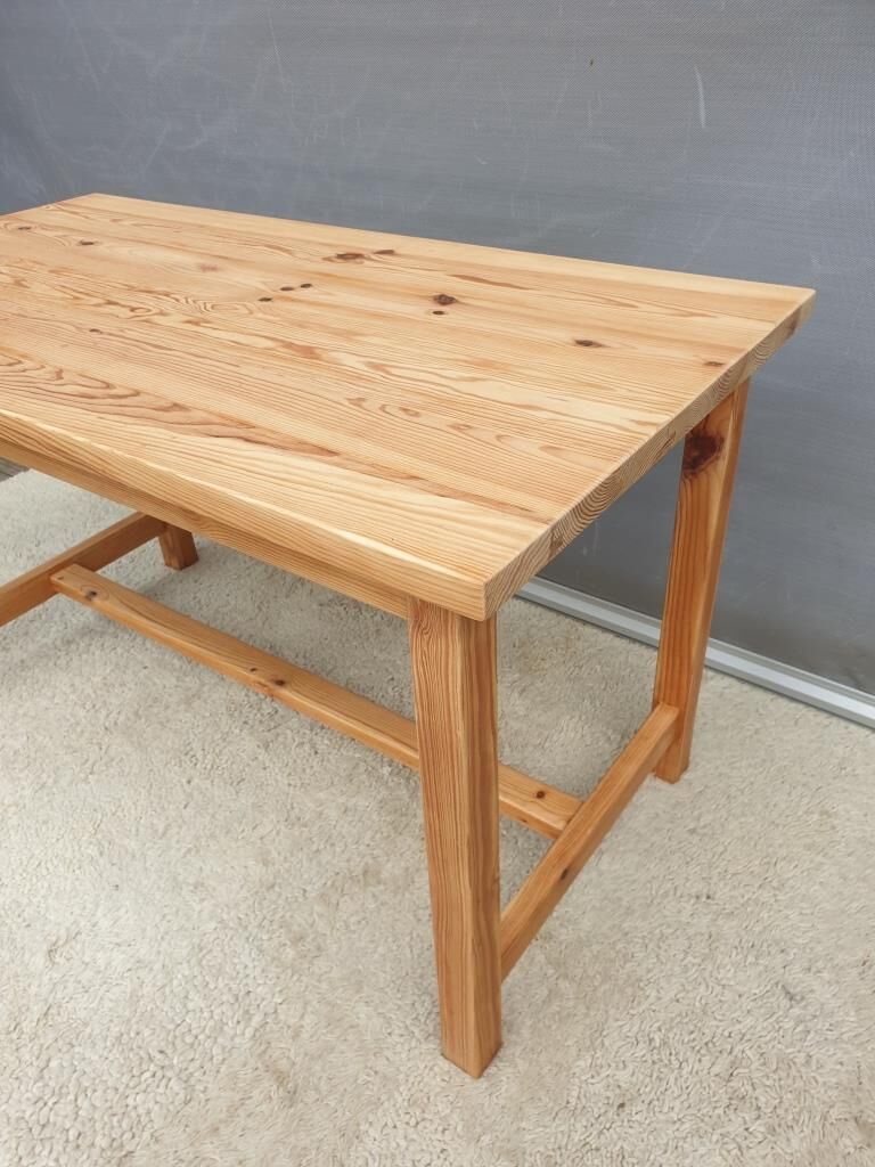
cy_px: 584
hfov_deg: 53.1
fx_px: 876
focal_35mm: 26
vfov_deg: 67.3
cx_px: 438
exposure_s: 1/137
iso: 50
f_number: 2.4
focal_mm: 4.3
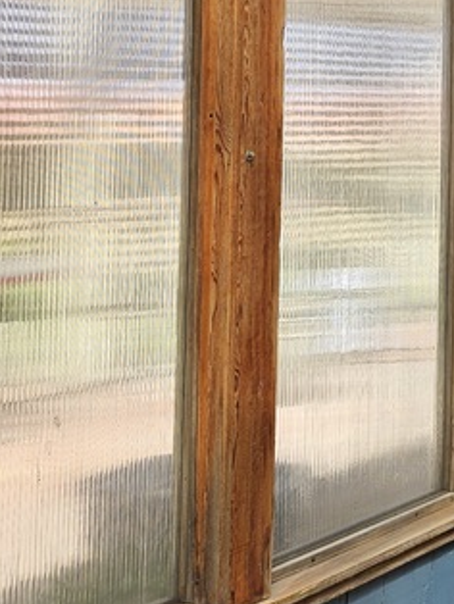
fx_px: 1310
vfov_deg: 25.4
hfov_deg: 17.2
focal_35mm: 75
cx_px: 733
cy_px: 88
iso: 25
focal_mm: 5.4
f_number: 1.8
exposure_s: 1/293
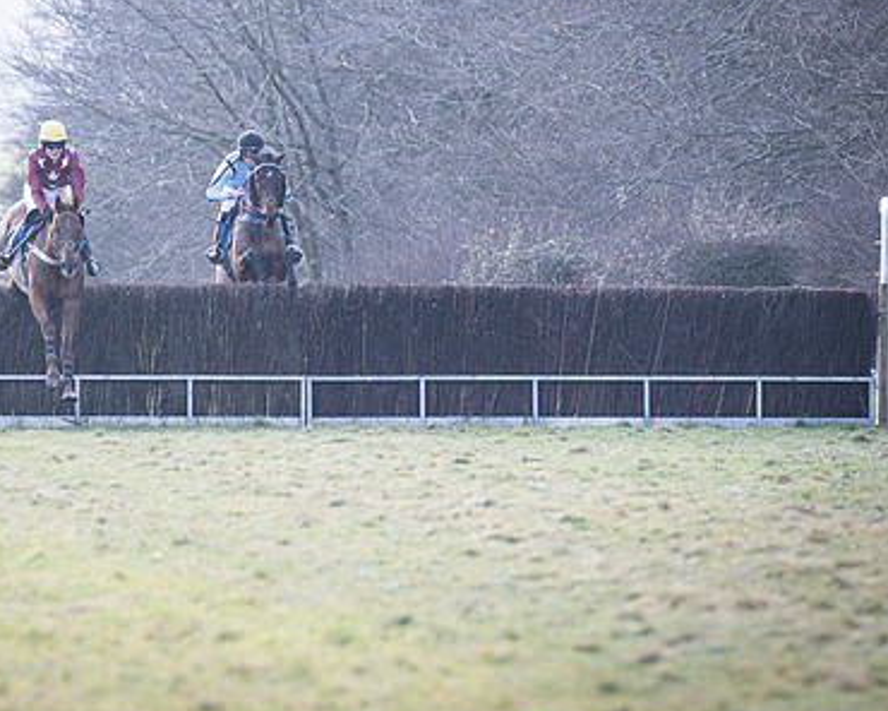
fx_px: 18476
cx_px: 488
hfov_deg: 2.8
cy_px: 199
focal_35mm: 703
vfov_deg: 2.2
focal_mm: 200
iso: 400
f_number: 3.2
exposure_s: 1/1600
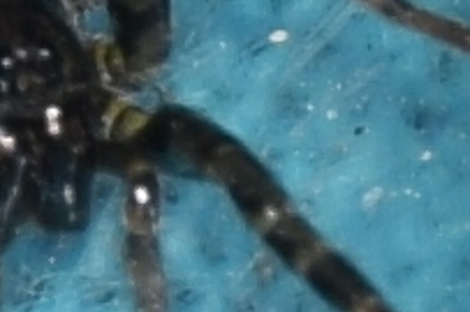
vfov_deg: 1.4
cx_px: 42
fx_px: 12940
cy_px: 60
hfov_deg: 2.1
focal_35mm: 992
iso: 100
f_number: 13
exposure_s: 1/160
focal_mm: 140
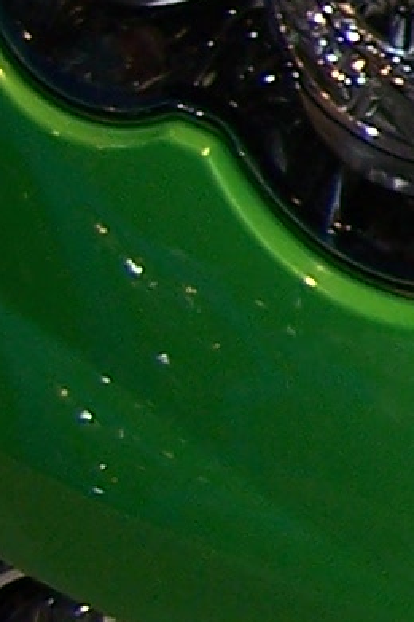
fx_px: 4502
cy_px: -10
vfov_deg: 7.9
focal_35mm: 261
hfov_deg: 4.6
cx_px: 1866
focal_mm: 6.3
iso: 80
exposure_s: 1/60
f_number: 2.8
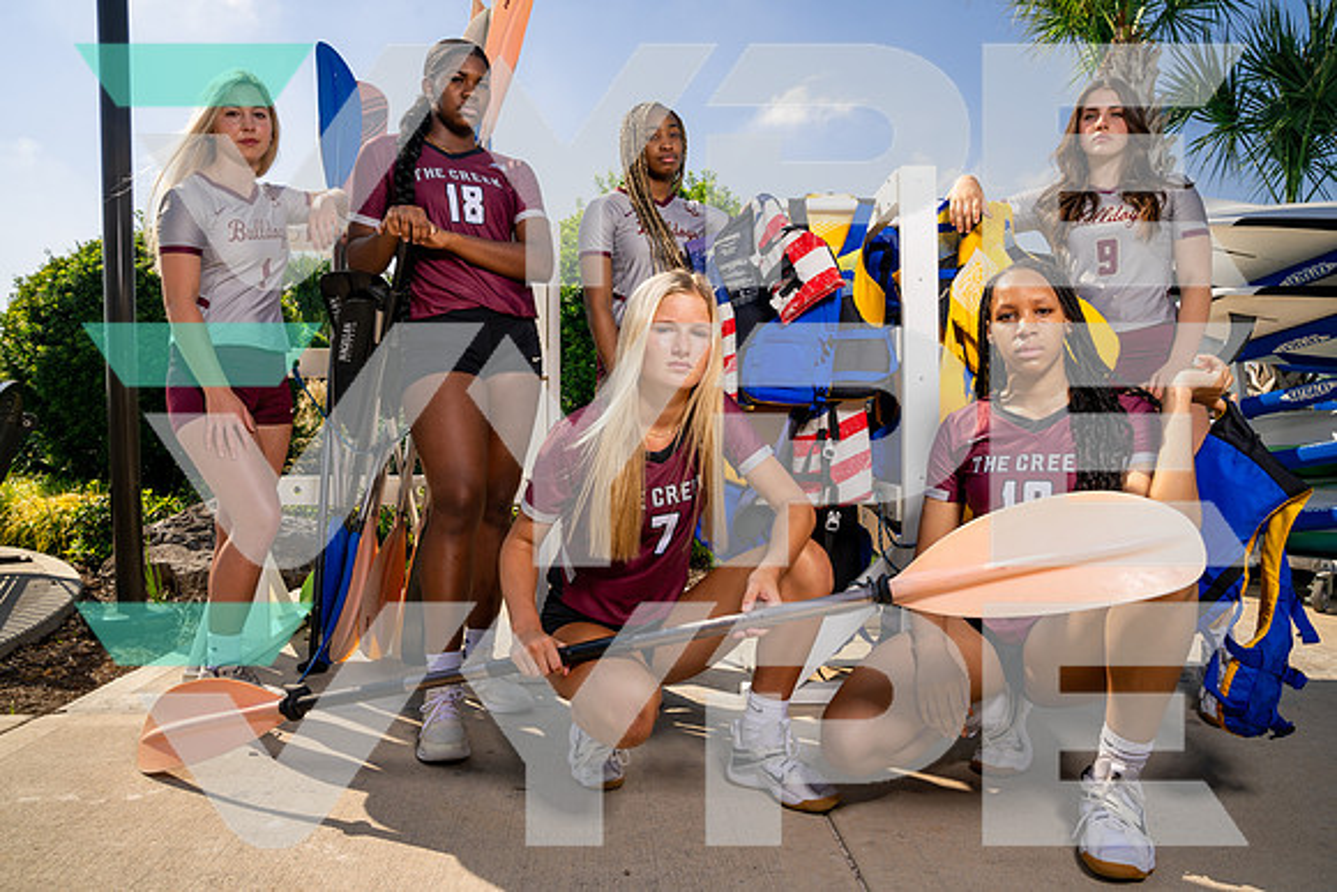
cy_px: 446
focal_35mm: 24
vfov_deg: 53.2
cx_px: 668
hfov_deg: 73.7
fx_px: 892
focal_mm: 24
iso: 100
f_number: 11
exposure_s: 1/250
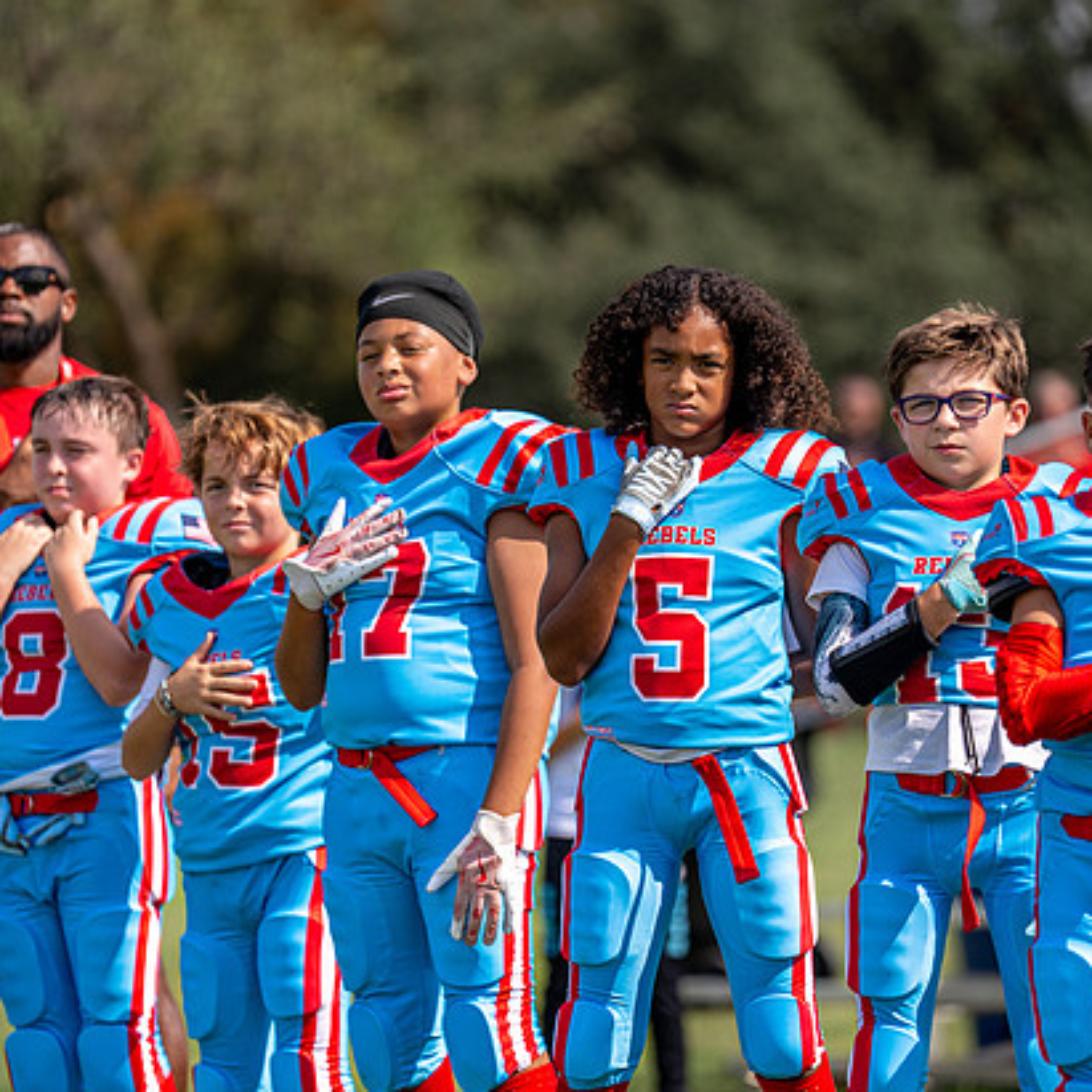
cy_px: 551
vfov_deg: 6.8
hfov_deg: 6.8
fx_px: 9137
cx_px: 640
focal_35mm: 256
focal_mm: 180
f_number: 2.8
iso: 100
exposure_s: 1/2000
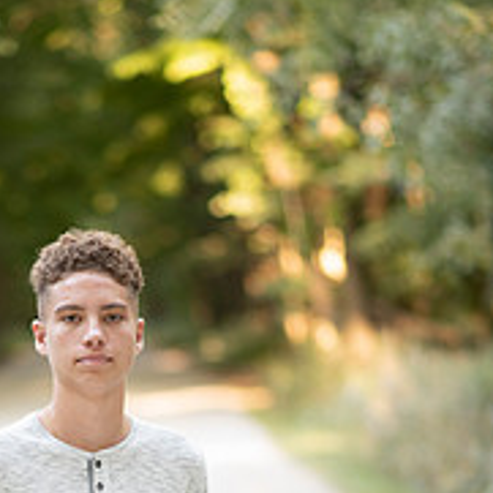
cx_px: 93
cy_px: 498
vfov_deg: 9.6
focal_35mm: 180
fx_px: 2900
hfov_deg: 9.7
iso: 250
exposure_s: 1/160
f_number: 1.8
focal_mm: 85
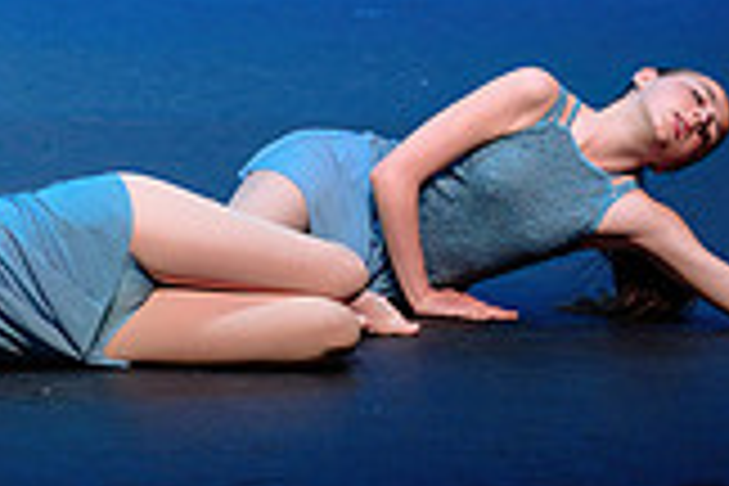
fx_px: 10387
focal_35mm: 513
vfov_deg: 2.7
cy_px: -382
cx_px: -294
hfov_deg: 4.0
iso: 1250
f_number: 2.8
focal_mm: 130
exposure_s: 1/500
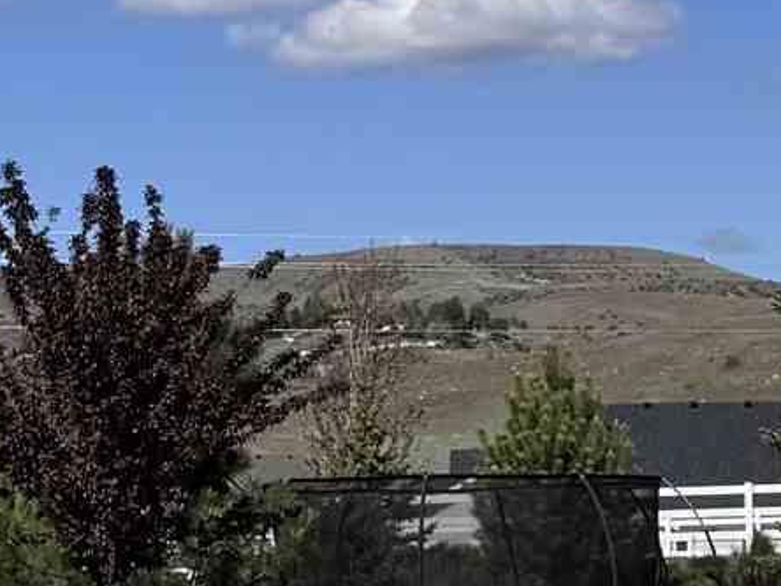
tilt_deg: +10.2
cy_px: -130
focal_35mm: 166
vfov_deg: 8.8
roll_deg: +1.2
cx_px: 772
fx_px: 3745
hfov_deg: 11.8
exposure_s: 1/7937
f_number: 1.78
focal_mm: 6.76
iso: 80
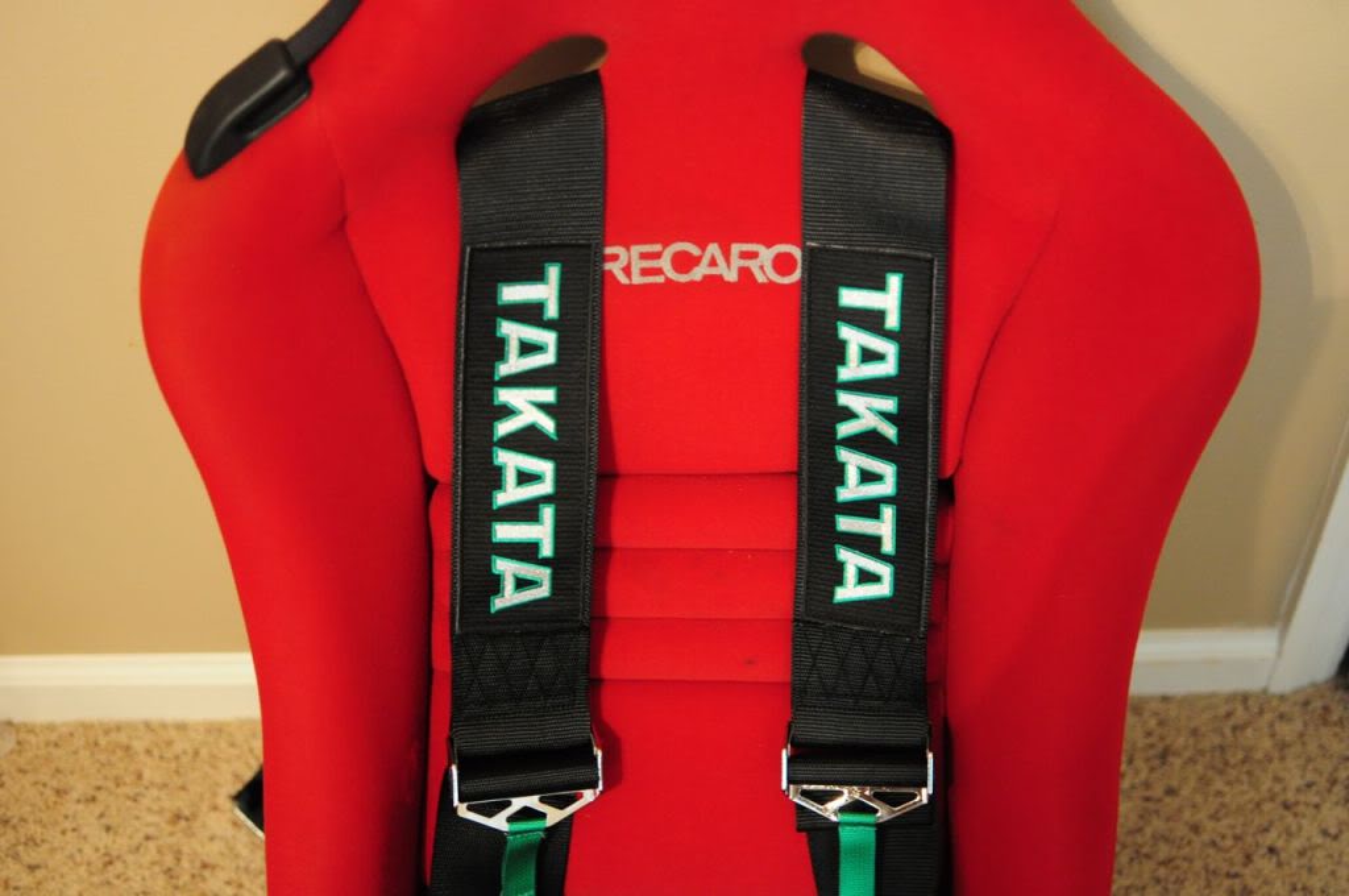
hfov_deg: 37.9
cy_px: 448
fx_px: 1965
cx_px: 674
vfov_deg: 25.7
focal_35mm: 52
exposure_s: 1/30
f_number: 1.8
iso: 1250
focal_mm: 35
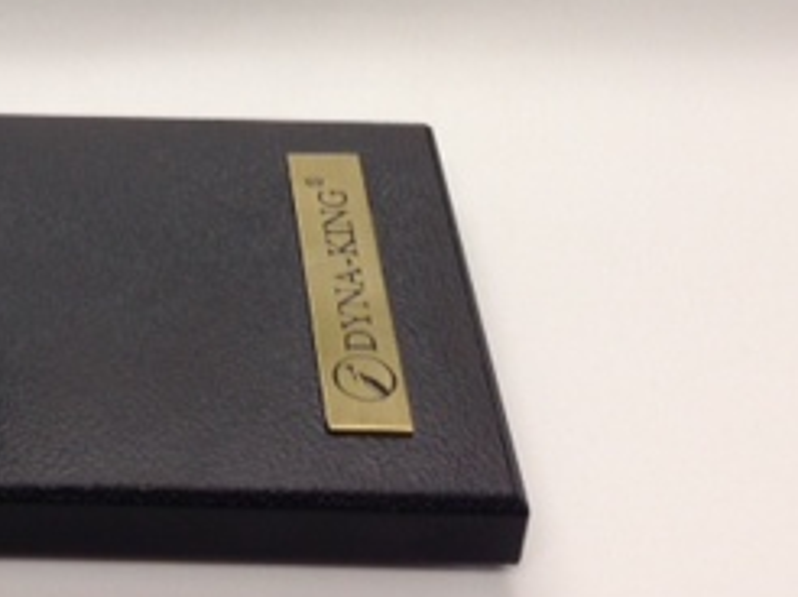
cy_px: -169
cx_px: 32
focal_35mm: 86
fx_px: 1981
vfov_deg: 16.3
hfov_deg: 22.1
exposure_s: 1/30
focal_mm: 4.12
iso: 50
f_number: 2.4
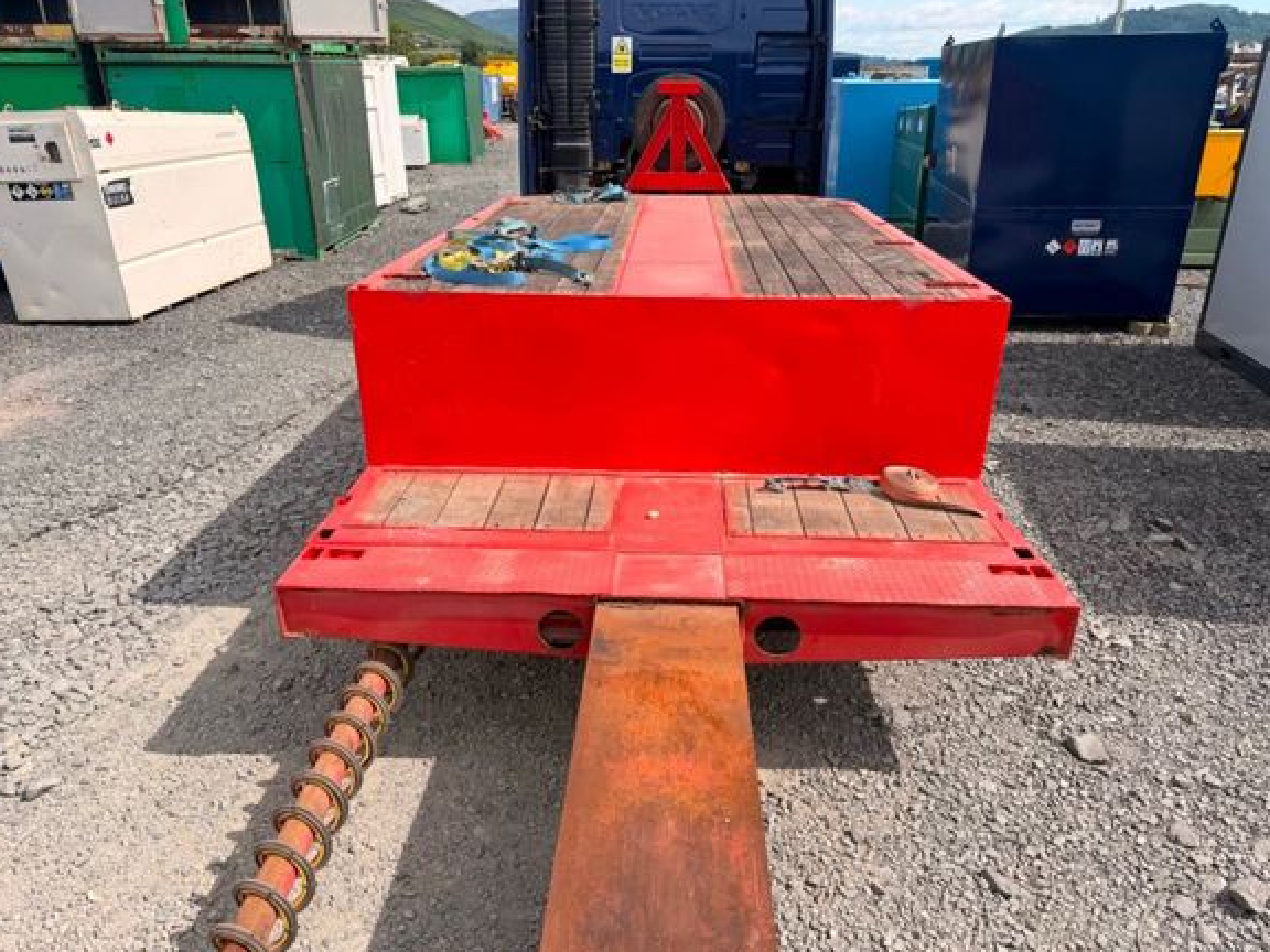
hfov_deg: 69.4
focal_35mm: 25
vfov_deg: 54.9
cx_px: 633
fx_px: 917
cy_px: 489
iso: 80
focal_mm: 6.76
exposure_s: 1/3759
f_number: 1.78
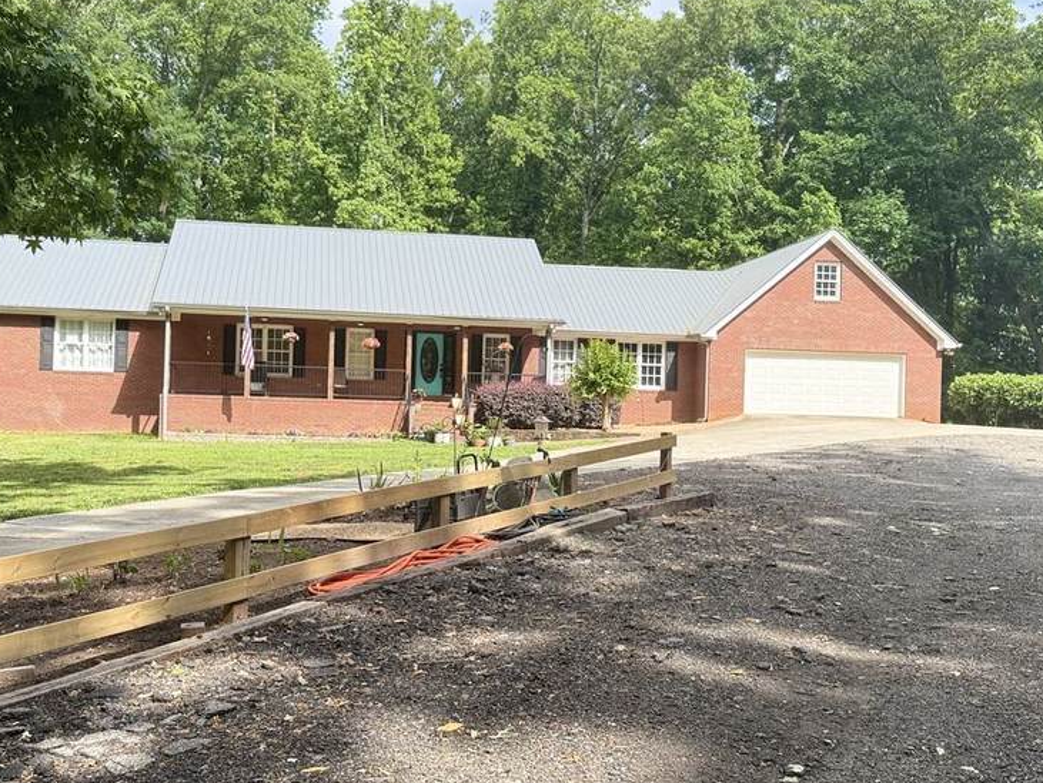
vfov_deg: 34.4
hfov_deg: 44.8
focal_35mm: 42
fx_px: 1266
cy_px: 395
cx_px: 525
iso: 100
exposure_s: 1/2053
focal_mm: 6.76
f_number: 1.78
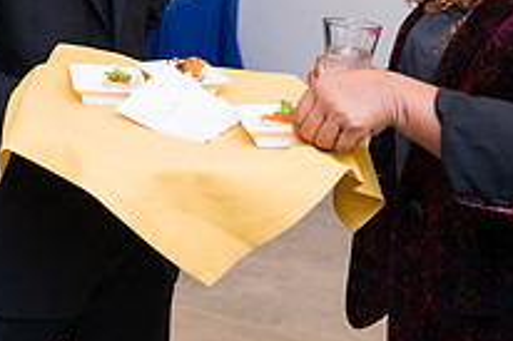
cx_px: 47
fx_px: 1125
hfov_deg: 24.9
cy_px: -47
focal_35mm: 79
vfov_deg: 16.6
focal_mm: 28
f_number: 3.2
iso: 400
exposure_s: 1/200
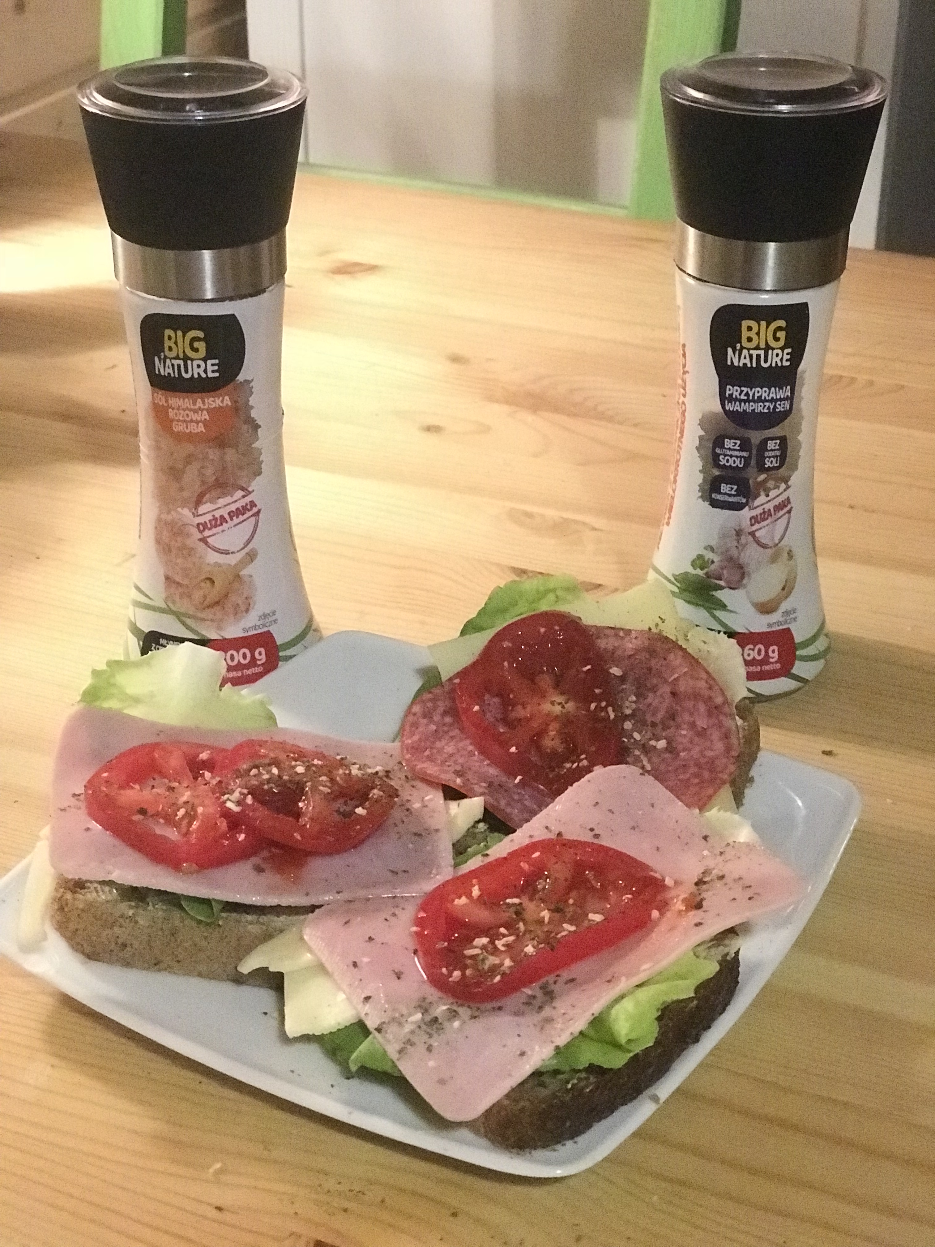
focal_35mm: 57
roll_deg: +1.0
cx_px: 468
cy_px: 624
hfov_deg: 25.7
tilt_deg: -28.9
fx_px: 2053
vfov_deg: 33.8
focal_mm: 6.6
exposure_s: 1/99
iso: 1250
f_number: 2.8
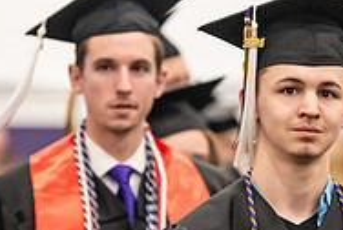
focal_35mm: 416
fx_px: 3970
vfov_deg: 3.3
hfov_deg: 4.9
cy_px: 216
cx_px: 301
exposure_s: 1/200
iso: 3200
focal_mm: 135
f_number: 3.2
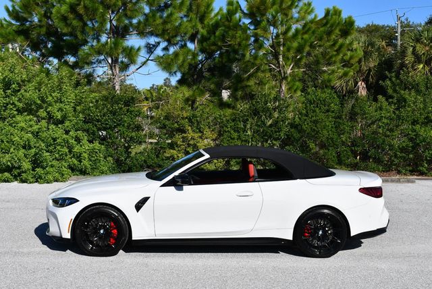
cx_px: 216
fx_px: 577
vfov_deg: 28.1
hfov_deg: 41.1
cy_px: 144
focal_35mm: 48
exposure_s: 1/320
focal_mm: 24
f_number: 9
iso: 100
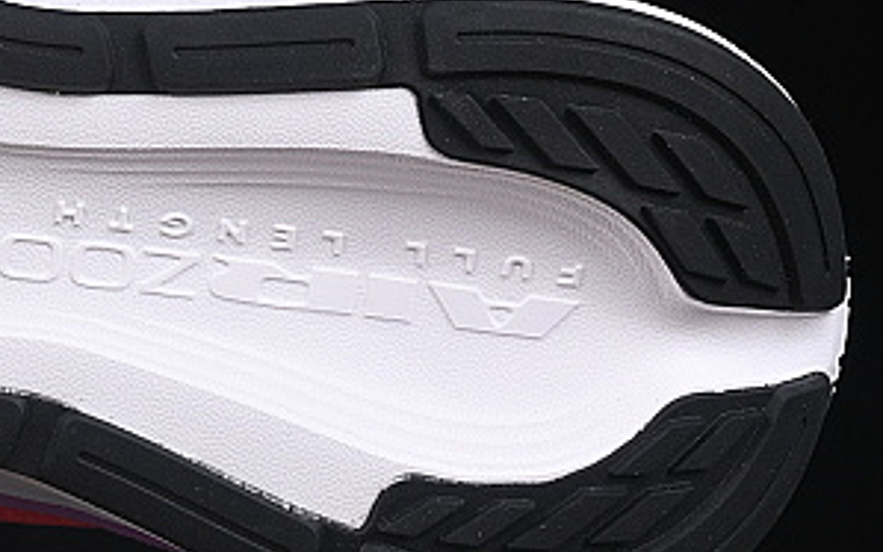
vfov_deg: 4.8
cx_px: -210
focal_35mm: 276
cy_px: -21
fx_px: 6643
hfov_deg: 7.5
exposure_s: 1/80
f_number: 8
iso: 160
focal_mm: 50
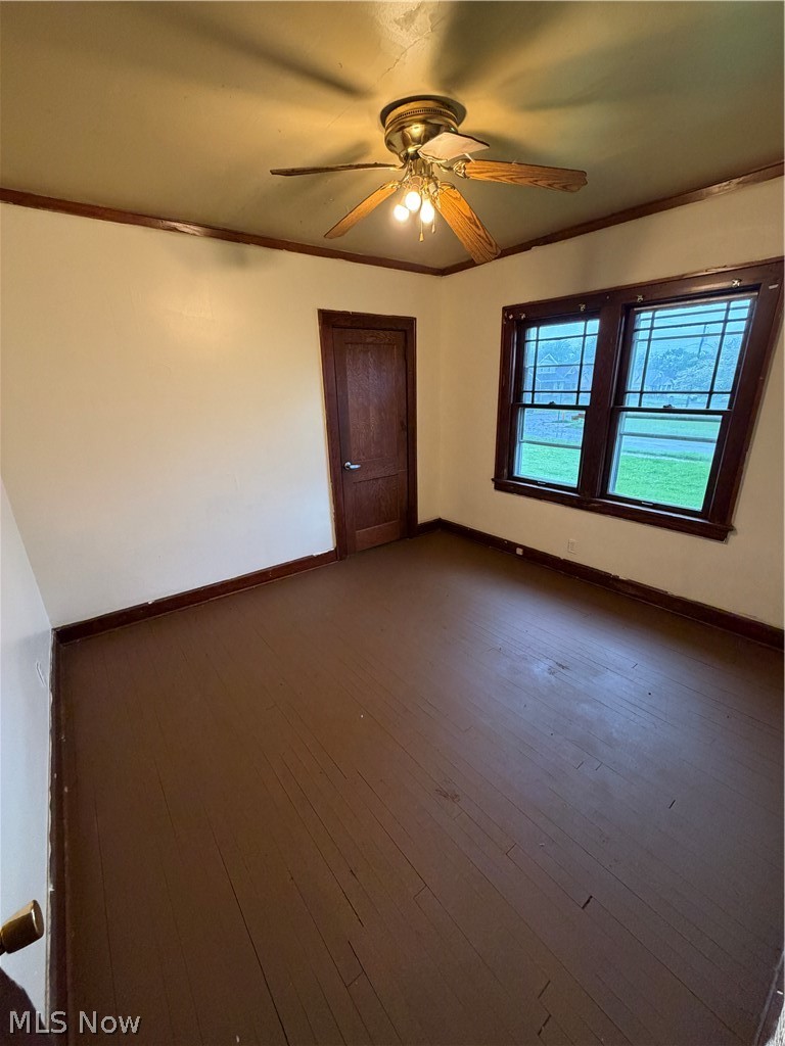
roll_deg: +1.7
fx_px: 423
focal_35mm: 14
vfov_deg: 102.1
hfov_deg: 85.7
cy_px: 523
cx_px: 392
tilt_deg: -19.3
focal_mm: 2.22
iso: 400
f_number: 2.2
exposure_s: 1/60
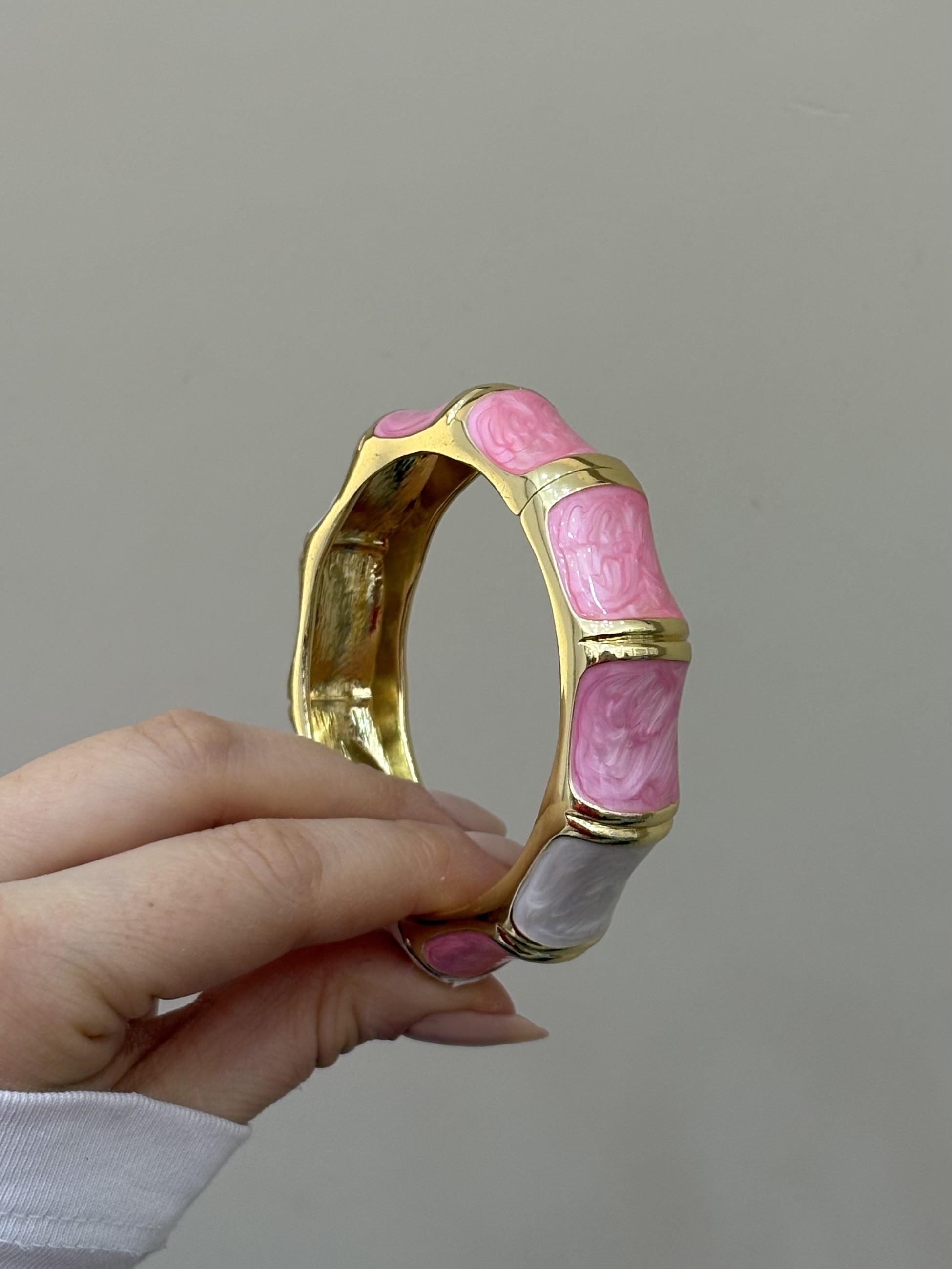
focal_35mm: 52
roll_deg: +0.9
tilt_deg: +4.6
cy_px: 634
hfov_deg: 28.0
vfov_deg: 36.8
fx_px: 1907
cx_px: 476
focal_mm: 5.96
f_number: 1.6
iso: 50
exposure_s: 1/100
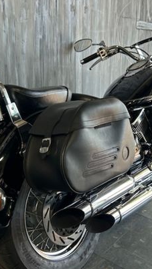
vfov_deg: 45.5
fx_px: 322
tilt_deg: -15.9
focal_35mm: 45
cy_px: 137
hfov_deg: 26.6
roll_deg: -0.2
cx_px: 79
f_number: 1.5
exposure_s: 1/121
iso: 40
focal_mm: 5.7
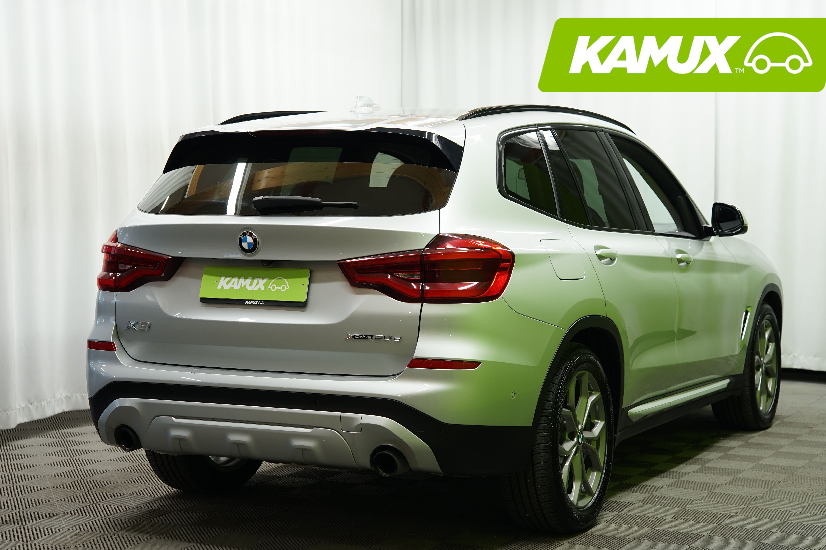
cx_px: 430
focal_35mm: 65
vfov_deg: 20.9
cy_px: 278
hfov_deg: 31.0
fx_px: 1491
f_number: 5
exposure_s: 1/20
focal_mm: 62
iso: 500
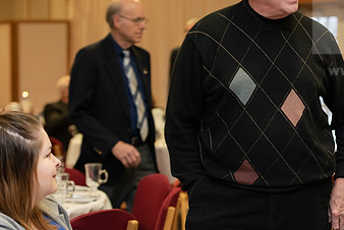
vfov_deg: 11.4
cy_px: 92
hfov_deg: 16.9
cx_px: 282
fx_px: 1148
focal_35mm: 120
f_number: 3.5
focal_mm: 70
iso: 1250
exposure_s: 1/160
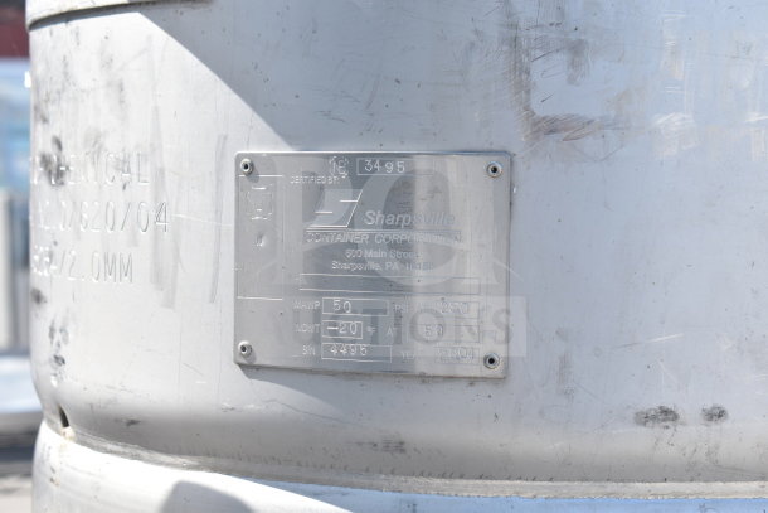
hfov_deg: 24.6
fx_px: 1760
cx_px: 384
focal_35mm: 82
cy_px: 256
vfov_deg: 16.6
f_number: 7.1
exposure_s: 1/200
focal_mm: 55
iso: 200
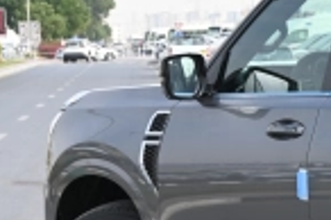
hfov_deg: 10.3
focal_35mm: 190
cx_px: 560
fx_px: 1742
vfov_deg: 7.2
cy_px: 228
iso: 110
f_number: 5.6
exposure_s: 1/250
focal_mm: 37
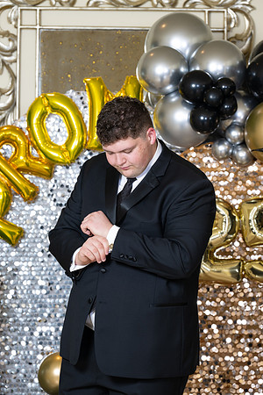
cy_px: 198
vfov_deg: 10.8
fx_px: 2082
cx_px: 132
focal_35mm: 190
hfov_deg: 7.2
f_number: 8
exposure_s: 1/100
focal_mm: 190
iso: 320
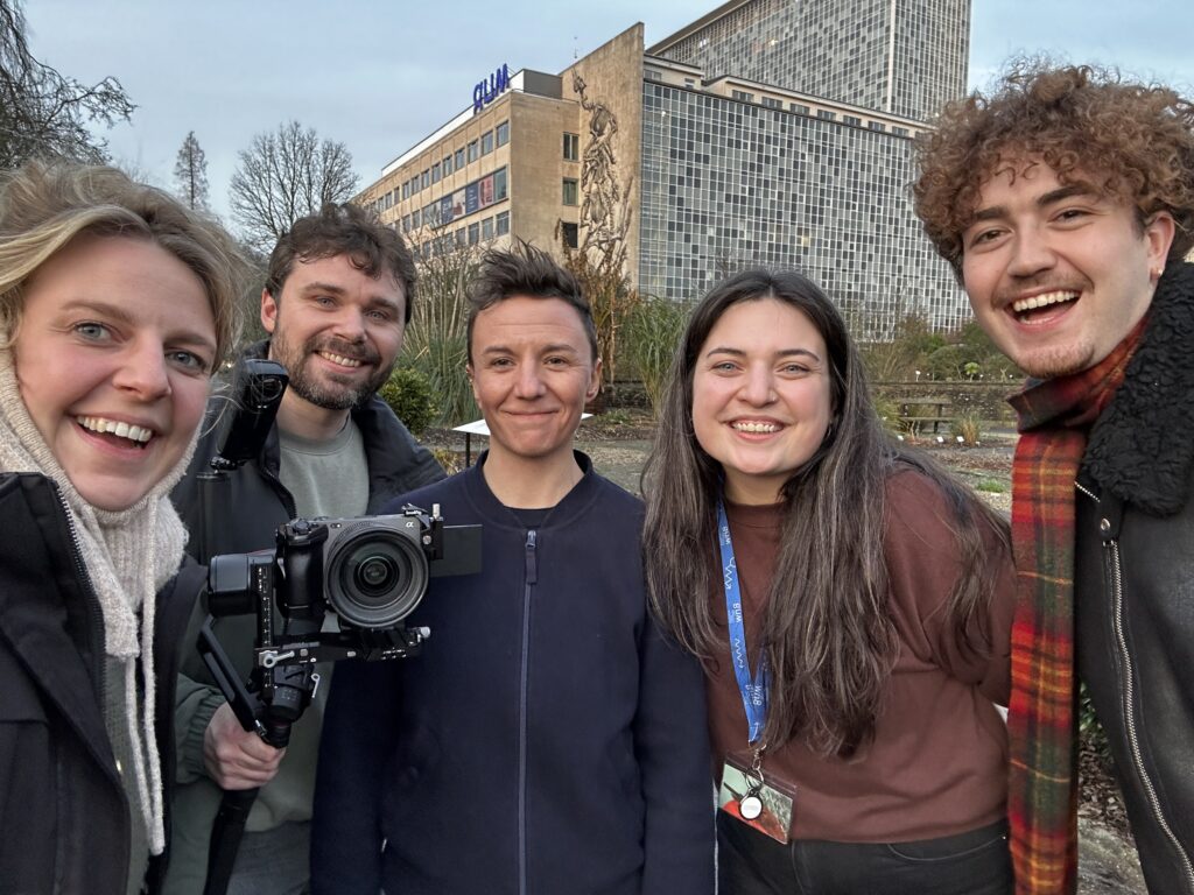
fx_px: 793
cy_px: 448
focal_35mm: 23
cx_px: 597
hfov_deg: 73.9
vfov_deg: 58.9
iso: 80
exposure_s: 1/60
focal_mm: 2.69
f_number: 1.9
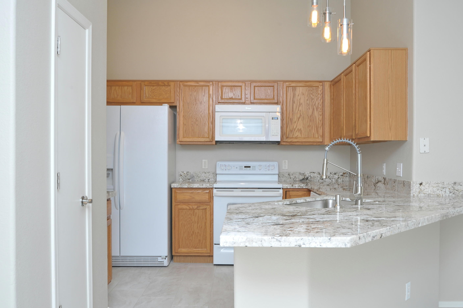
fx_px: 411
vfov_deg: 41.1
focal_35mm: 32
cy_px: 158
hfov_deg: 58.7
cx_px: 239
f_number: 9
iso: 640
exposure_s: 1/30
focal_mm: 30
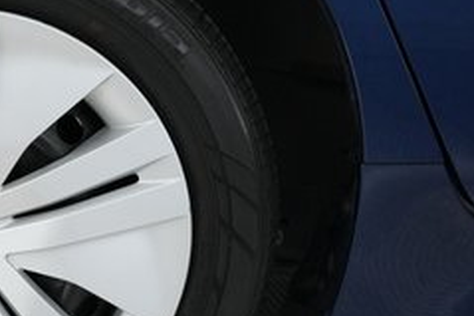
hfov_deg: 24.2
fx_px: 987
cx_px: -111
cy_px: 209
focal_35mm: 75
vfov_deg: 18.1
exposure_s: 1/320
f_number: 2.8
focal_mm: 28
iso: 2500
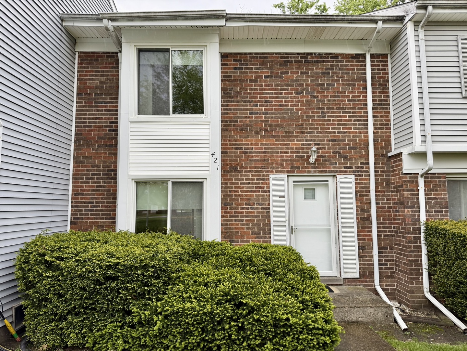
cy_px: 176
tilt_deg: +5.1
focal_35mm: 24
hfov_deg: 71.6
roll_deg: -0.1
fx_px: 324
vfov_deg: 56.8
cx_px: 234
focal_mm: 6.76
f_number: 1.78
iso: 100
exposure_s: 1/121
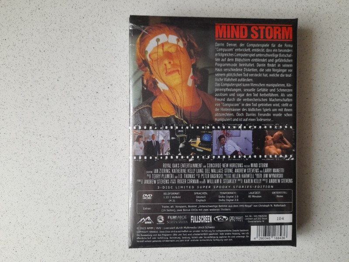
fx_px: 252
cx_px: 174
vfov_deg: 54.9
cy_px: 131
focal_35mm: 25
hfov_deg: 69.4
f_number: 2
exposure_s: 1/50
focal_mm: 4.6
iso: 200
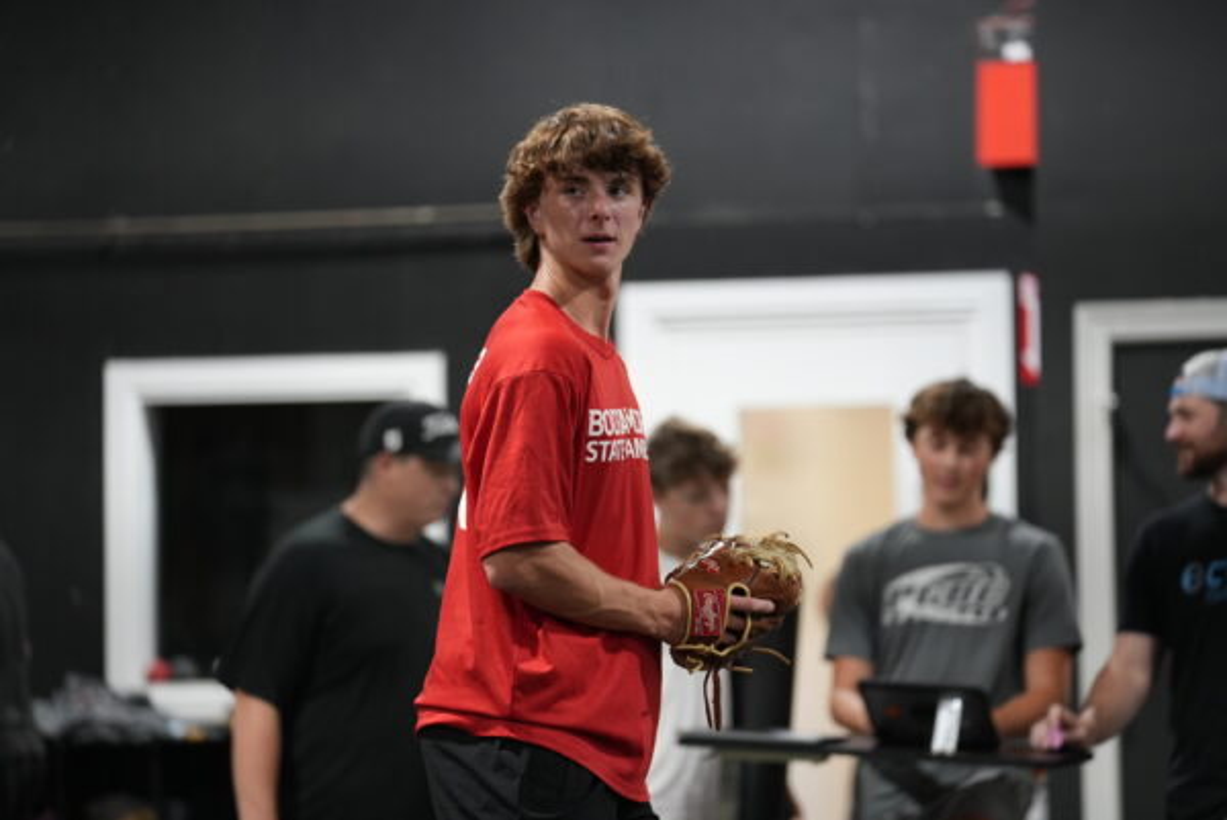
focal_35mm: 144
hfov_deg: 14.2
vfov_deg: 9.5
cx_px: 614
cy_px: 410
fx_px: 4911
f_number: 2.8
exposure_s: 1/400
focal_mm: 144
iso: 2500
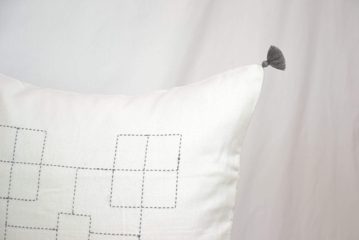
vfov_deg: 13.0
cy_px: 120
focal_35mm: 105
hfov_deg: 19.5
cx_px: 180
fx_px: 1047
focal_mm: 70
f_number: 6.3
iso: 400
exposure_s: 1/60
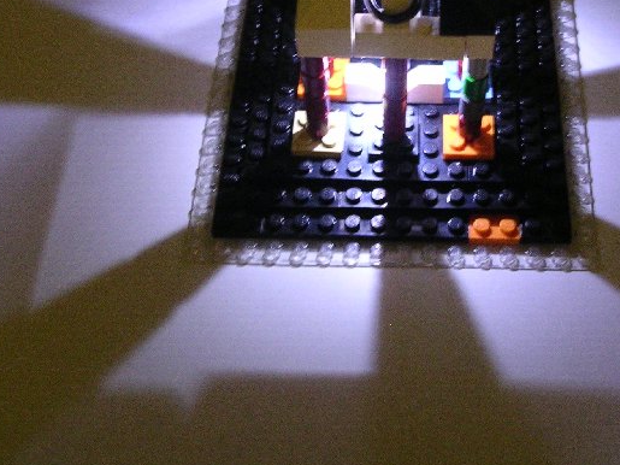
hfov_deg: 32.5
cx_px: 389
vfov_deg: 24.7
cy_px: 149
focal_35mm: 59
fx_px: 1056
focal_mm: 5.8
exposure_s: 1/2.1
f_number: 2.8
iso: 400
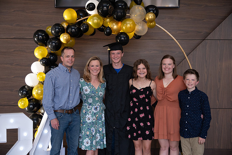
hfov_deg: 39.6
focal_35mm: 50
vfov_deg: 27.0
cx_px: 116
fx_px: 322
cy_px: 78
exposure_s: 1/200
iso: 1600
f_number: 4
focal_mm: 50
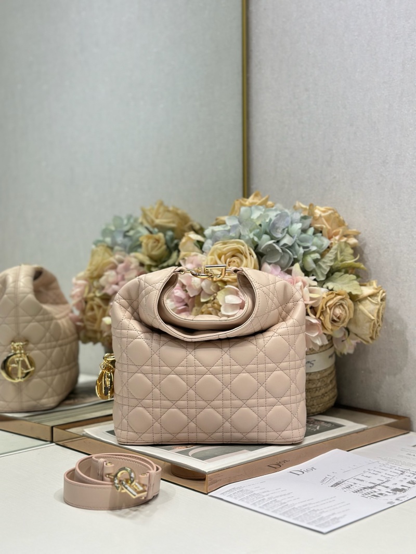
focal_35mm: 48
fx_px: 769
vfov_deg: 39.7
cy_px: 277
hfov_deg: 30.3
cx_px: 208
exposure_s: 1/404
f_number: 1.78
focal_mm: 6.86
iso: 80
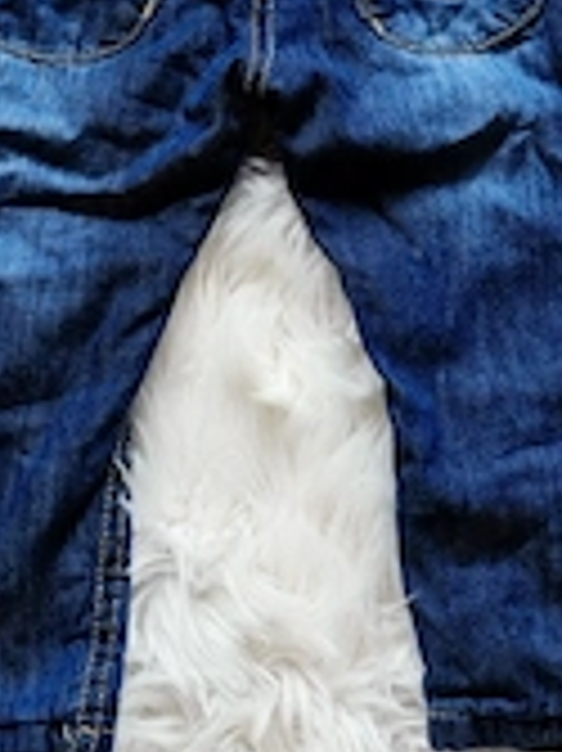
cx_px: 216
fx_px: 1192
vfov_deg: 34.6
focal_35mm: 55
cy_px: 239
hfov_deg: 26.5
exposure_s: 1/190
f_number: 1.8
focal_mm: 5.4
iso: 64
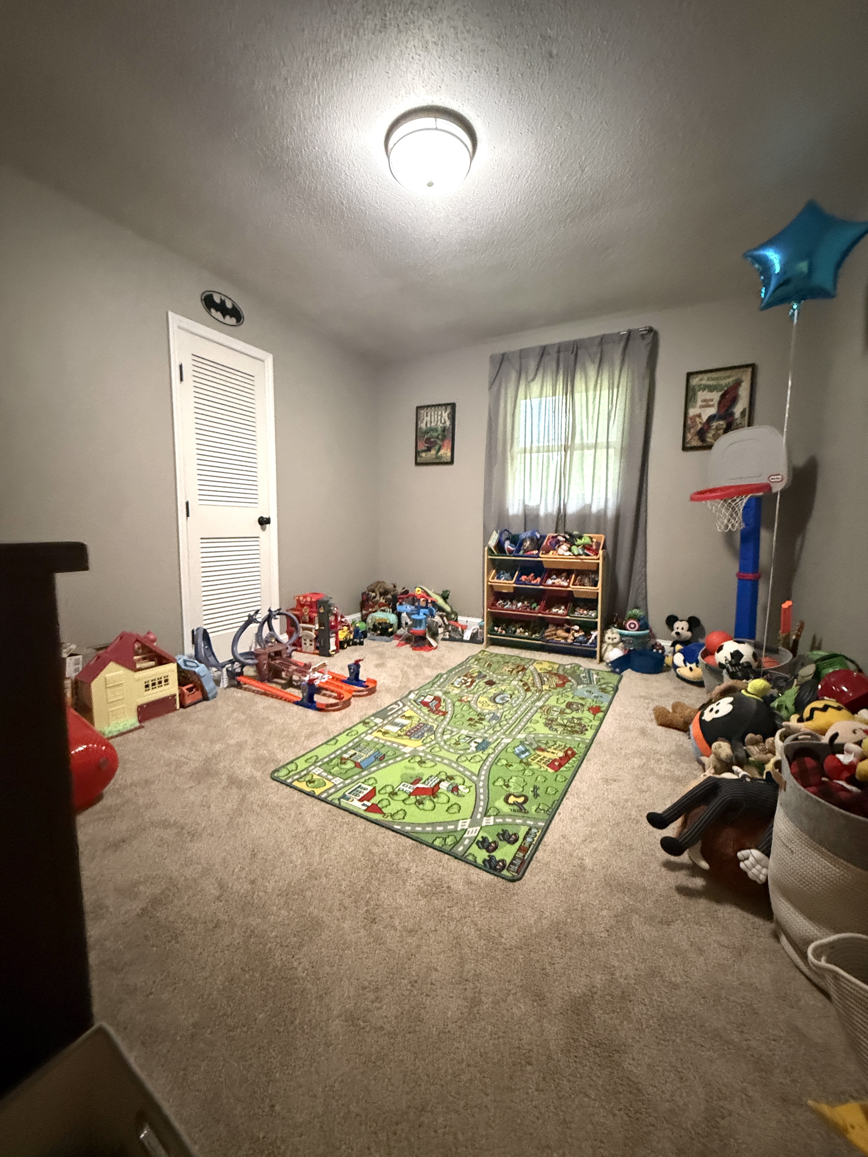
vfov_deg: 102.1
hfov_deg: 85.7
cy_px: 578
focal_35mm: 14
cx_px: 434
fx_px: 468
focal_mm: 2.22
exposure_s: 1/40
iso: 1000
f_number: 2.2
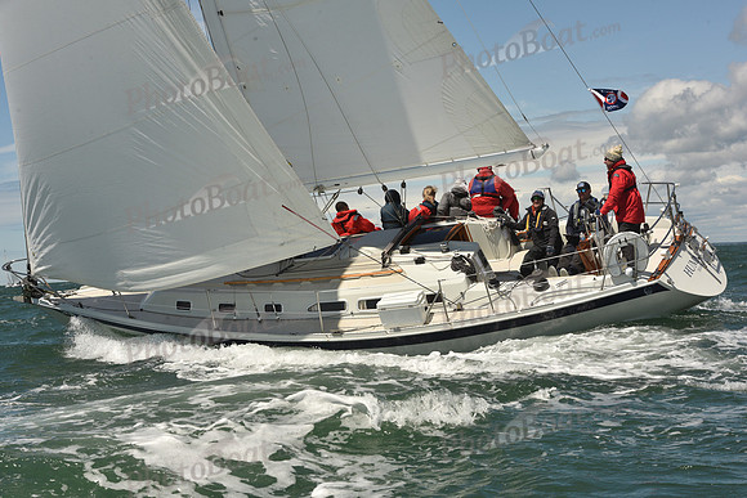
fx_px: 1453
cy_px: 249
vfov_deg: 19.5
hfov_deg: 28.8
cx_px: 374
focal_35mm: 70
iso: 320
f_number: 13
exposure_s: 1/800
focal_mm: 70
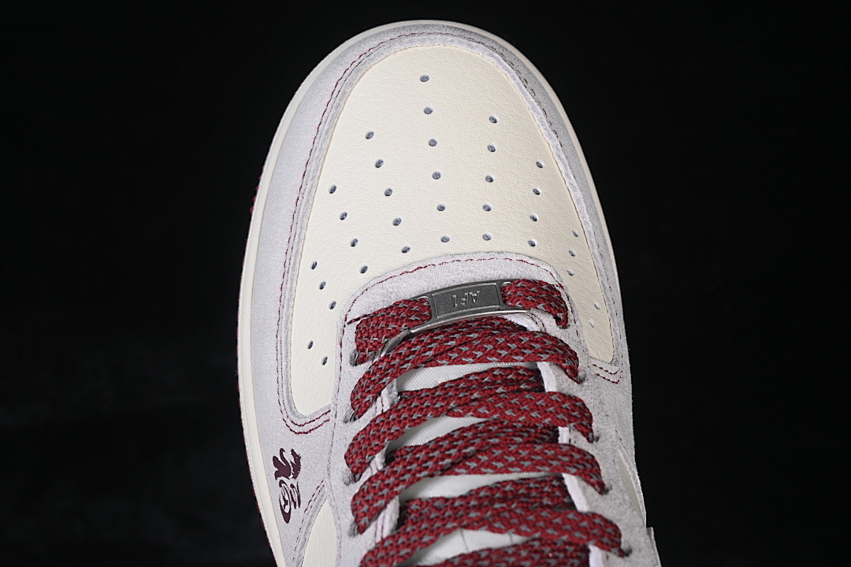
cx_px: 426
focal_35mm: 75
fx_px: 1773
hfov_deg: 27.0
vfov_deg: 18.2
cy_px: 284
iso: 160
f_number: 7.1
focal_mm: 50
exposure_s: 1/80
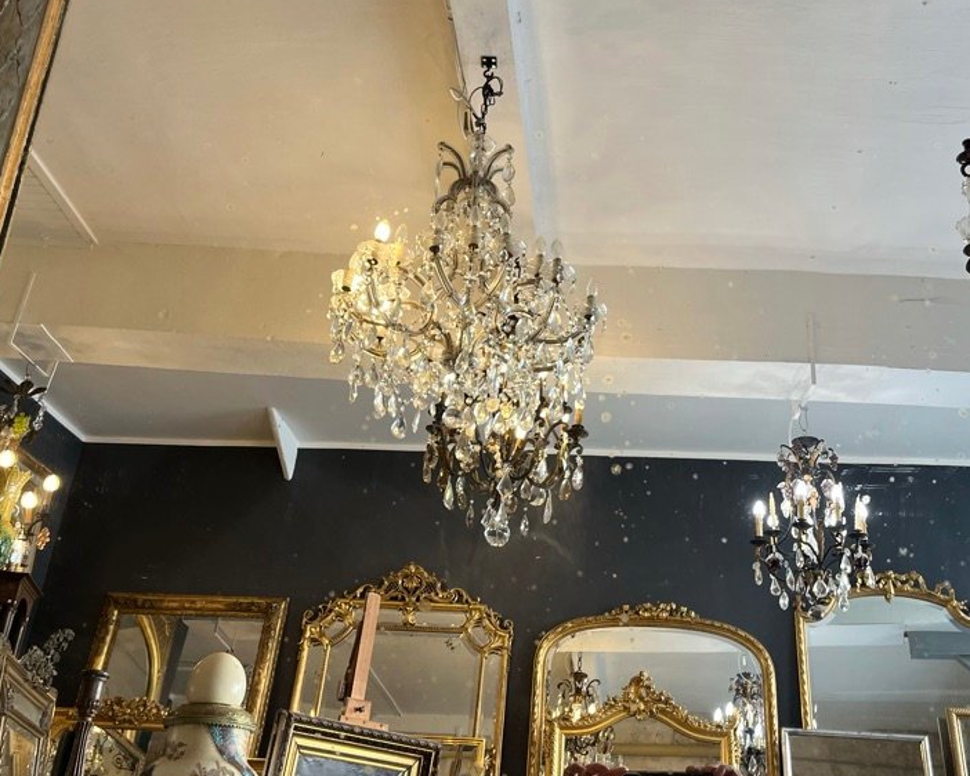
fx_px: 1063
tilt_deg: +19.3
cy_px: 279
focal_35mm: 37
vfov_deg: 39.8
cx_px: 562
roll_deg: -1.6
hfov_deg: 48.9
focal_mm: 5.1
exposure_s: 1/100
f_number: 1.6
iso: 80
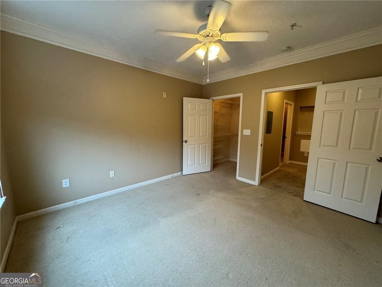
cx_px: 191
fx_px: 154
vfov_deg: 85.7
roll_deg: -0.5
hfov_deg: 102.1
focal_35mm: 14
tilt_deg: -7.8
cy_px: 144
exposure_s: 1/60
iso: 320
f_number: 2.2
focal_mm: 2.22
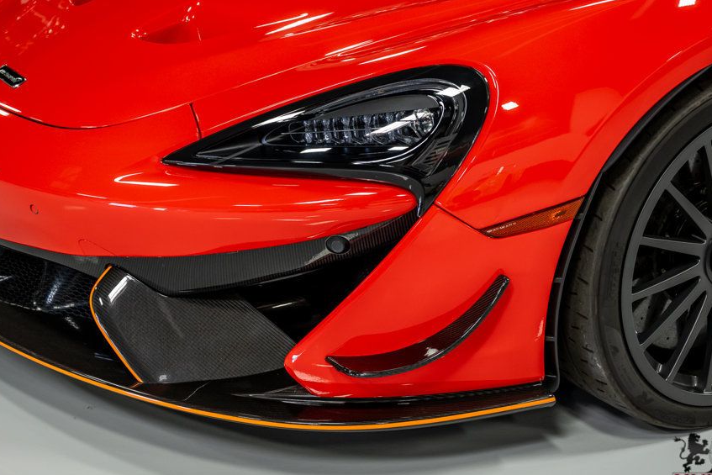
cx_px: 378
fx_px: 1483
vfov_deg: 18.2
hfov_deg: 27.0
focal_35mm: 75
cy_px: 232
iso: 800
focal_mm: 62
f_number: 5
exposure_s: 1/60
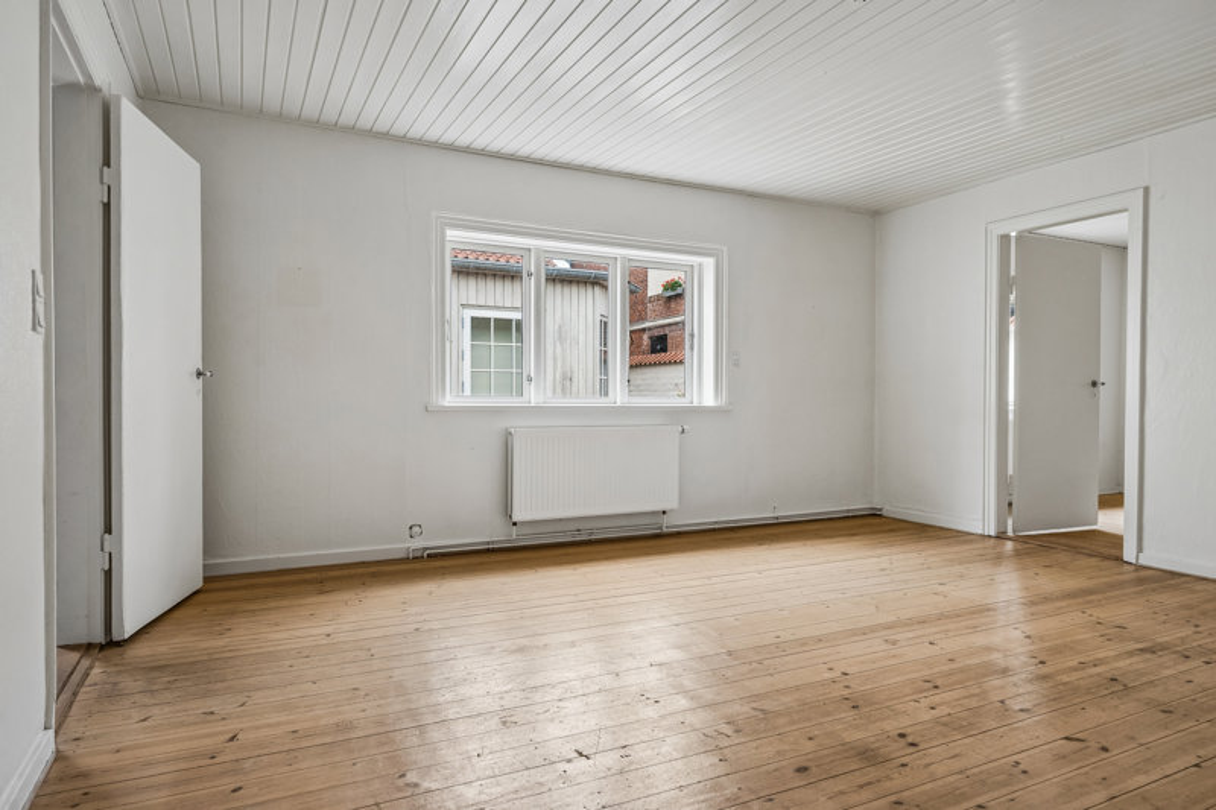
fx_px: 675
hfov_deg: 84.0
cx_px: 608
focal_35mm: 20
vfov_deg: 61.9
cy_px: 405
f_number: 6.3
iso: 400
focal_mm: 20
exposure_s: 1/40
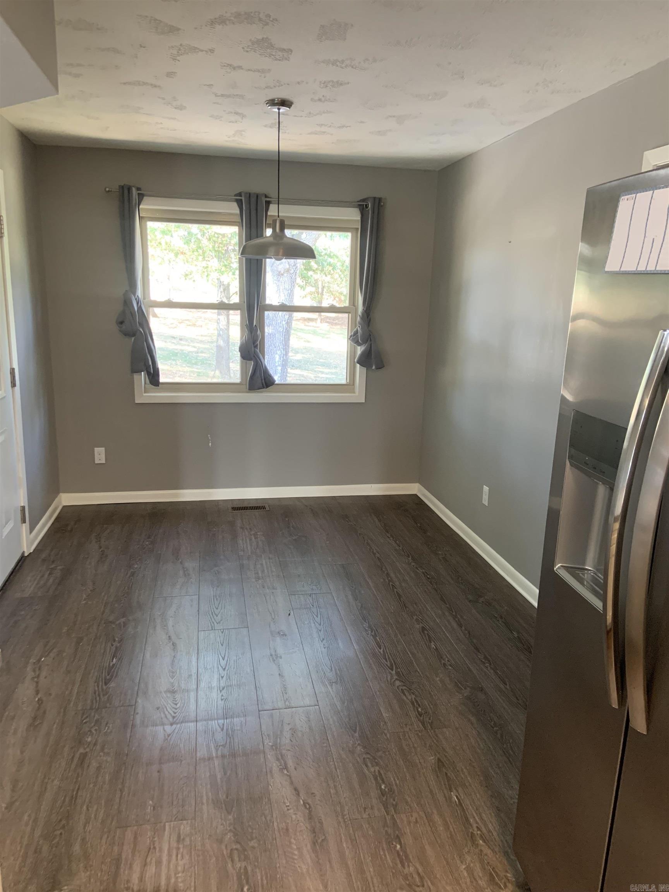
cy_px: 446
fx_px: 670
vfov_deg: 67.3
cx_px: 334
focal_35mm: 26
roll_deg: -1.6
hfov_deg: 53.1
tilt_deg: -11.3
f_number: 1.8
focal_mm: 4.25
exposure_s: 1/60
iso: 320
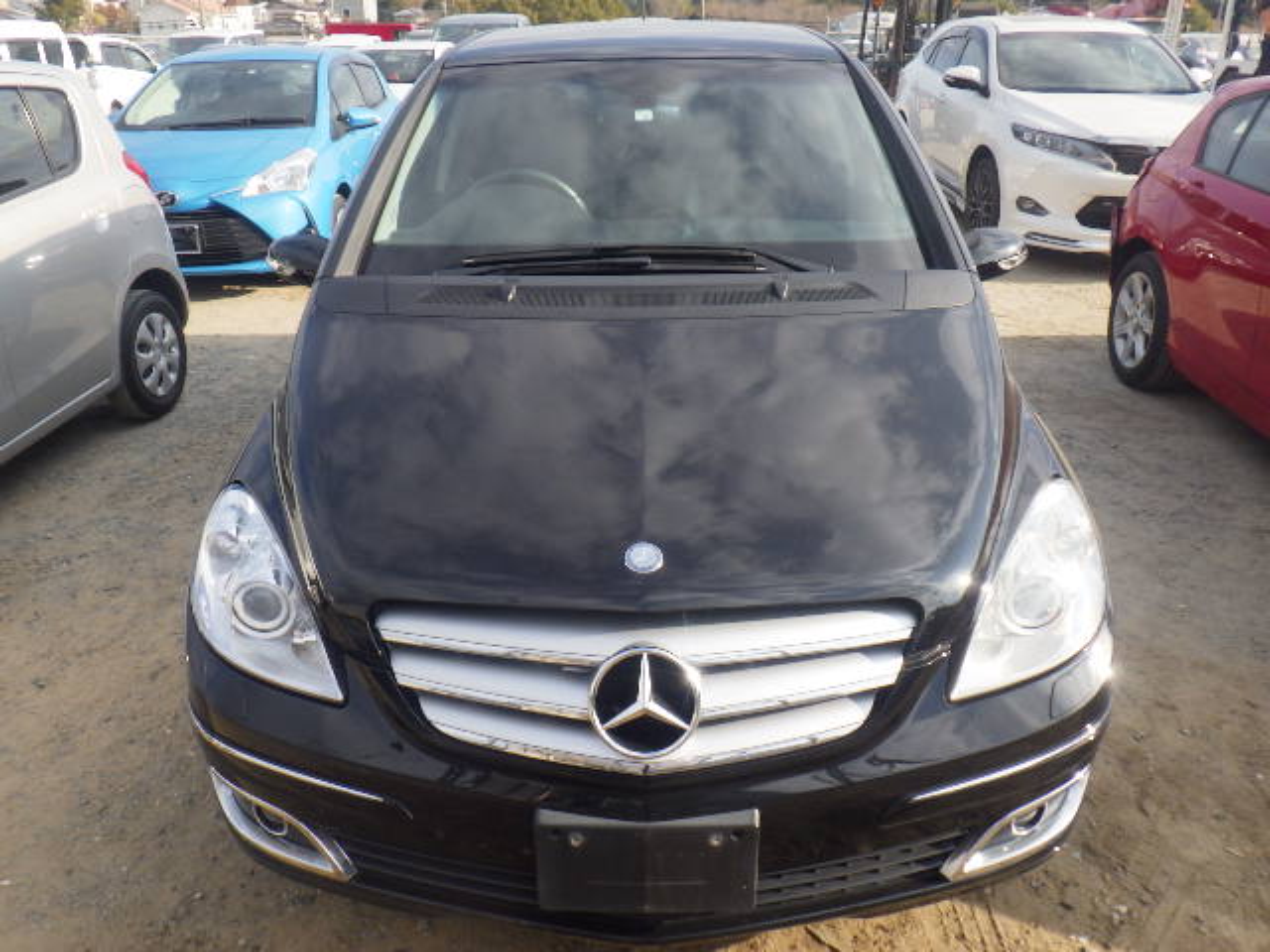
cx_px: 635
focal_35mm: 28
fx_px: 1027
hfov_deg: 63.4
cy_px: 476
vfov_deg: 49.7
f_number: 4.2
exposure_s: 1/640
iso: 250
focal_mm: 5
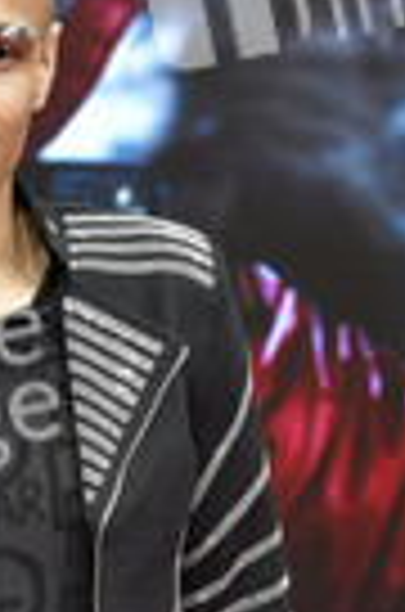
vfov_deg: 7.7
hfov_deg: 5.1
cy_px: 639
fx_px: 4494
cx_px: -40
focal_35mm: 265
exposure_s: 1/200
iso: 400
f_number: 6.3
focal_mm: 90
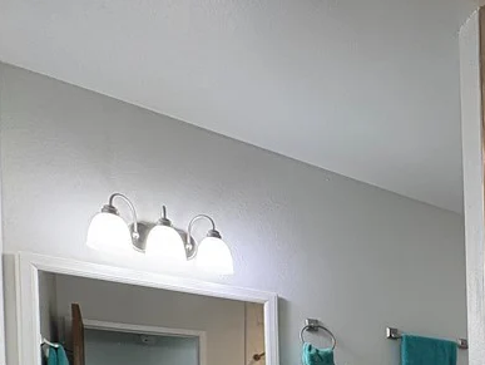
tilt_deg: +0.5
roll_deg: +1.2
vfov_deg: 31.5
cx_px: 569
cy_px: 452
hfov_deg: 38.4
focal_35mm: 37
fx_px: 519
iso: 125
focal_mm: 2.22
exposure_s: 1/60
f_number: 2.2
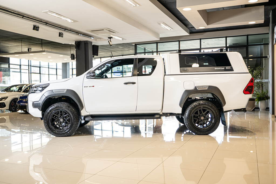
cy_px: 92
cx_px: 138
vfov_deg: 38.4
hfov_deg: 55.1
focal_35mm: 34
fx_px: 264
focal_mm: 34.5
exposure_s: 1/200
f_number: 2.8
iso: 400
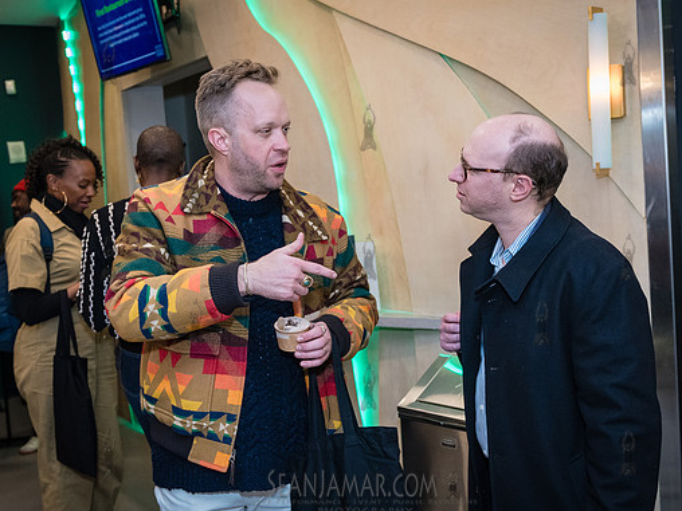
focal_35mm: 47
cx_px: 369
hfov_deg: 40.4
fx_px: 926
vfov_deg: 30.9
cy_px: 262
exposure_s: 1/125
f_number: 4
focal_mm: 35
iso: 3200
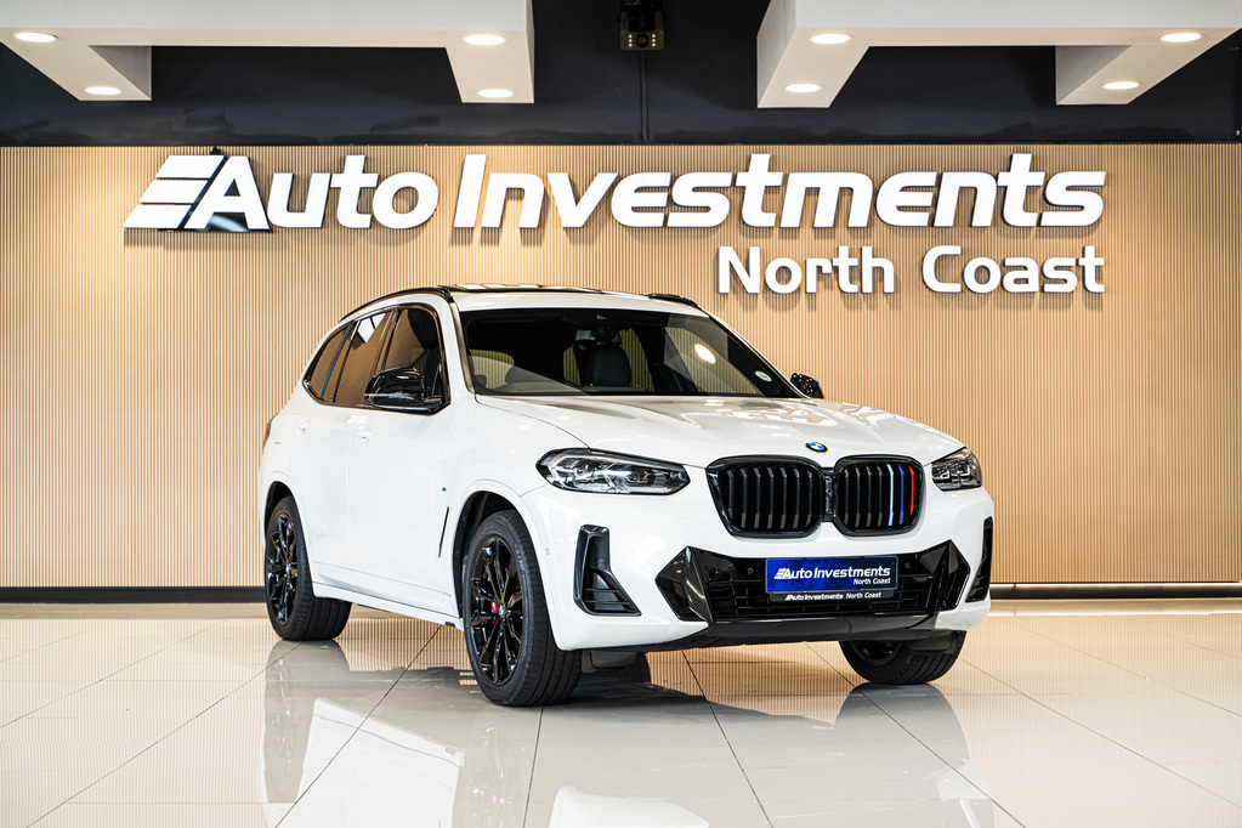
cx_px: 621
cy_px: 414
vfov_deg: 23.8
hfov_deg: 35.1
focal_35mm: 57
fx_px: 1966
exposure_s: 1/125
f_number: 3.5
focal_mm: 57
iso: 500
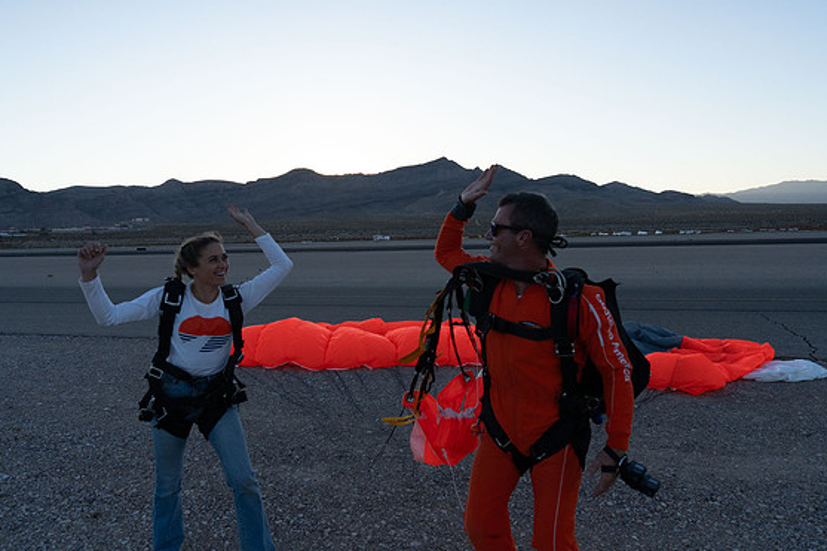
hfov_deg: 71.5
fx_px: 574
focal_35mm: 25
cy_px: 278
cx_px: 401
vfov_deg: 51.3
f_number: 5.6
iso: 1250
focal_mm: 24
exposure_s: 1/2000
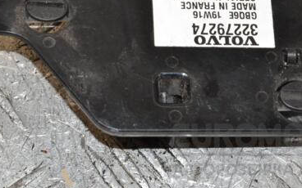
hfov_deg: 11.2
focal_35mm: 187
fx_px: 1538
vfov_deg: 7.0
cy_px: 27
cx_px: 158
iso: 800
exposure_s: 1/200
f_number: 11
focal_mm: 75
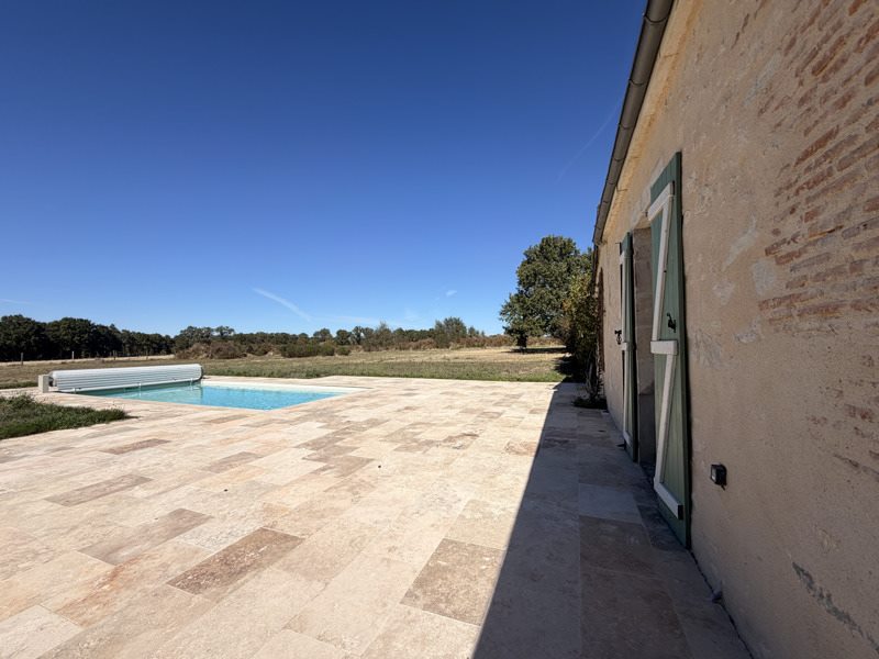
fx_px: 356
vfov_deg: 85.7
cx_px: 440
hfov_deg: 102.1
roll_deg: +0.3
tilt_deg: +2.9
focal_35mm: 14
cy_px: 330
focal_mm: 2.22
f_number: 2.2
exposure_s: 1/1339
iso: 20
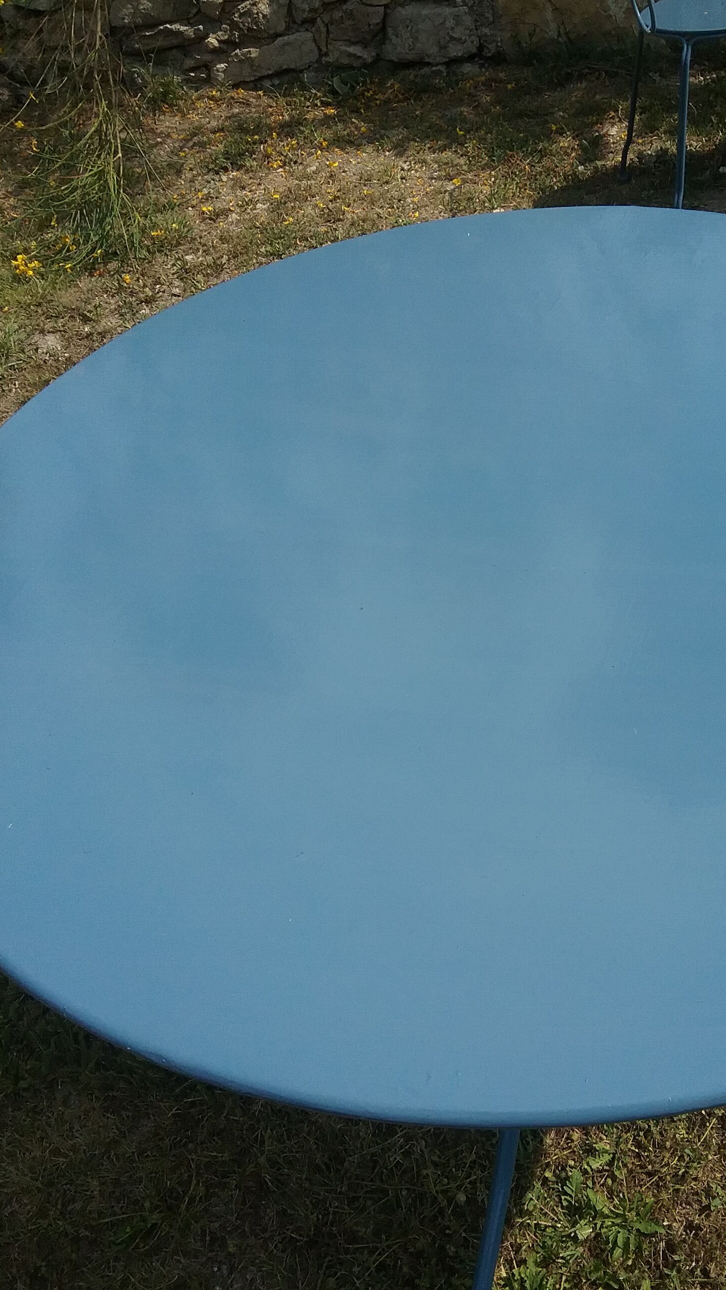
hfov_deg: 34.4
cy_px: 647
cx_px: 478
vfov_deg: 58.0
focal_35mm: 34
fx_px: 1164
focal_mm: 3.3
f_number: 2.2
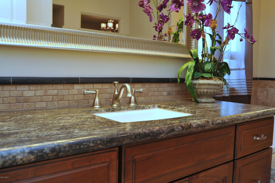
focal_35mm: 35
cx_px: 138
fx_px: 267
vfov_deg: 37.8
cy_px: 92
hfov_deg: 54.5
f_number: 5.6
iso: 500
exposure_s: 1/25
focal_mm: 35
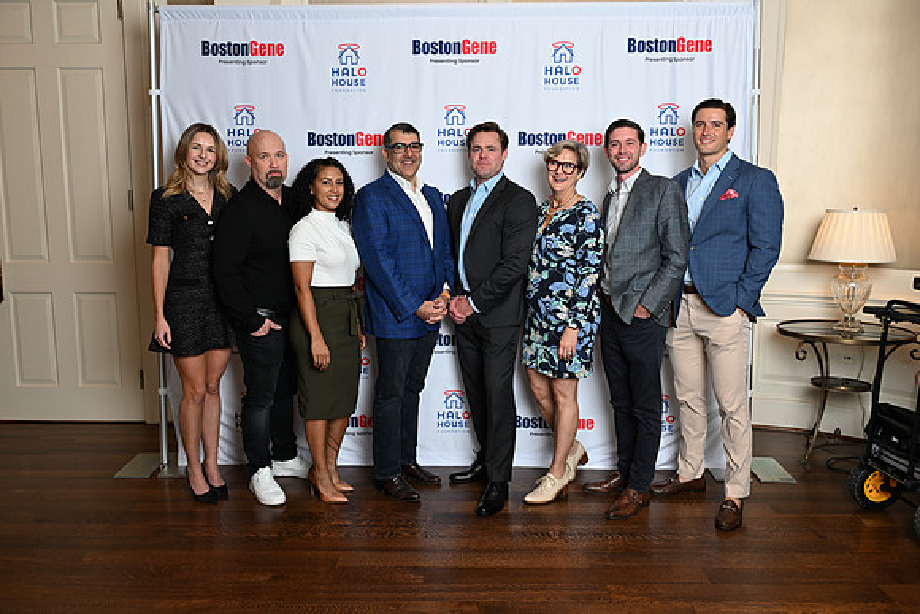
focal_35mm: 31
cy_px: 307
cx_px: 460
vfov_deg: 42.3
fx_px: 792
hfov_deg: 60.3
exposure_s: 1/60
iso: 200
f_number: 3.5
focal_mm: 31
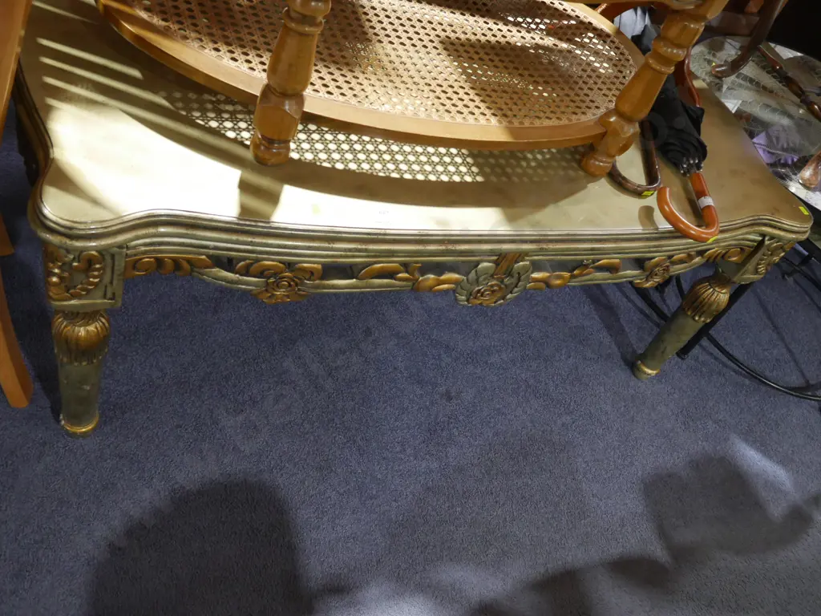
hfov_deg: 54.0
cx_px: 410
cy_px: 308
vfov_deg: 41.8
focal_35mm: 34
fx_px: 806
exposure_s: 1/60
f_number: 4
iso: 1600
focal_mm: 17
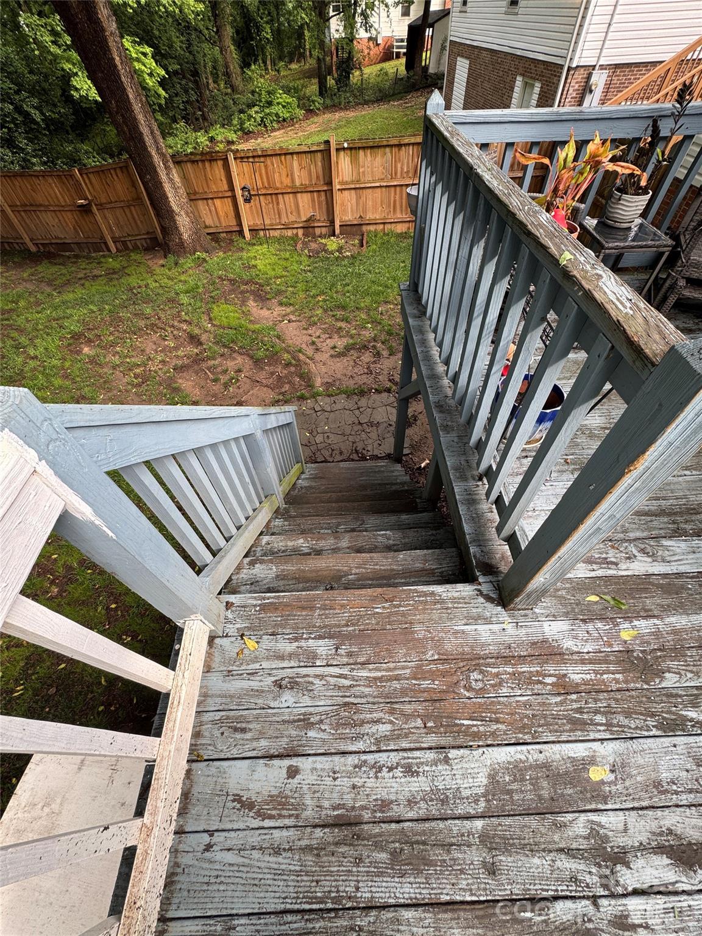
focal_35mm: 14
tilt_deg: -51.8
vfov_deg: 102.1
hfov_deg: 85.7
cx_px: 351
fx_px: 379
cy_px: 468
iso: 50
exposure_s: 1/99
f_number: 2.2
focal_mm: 2.22
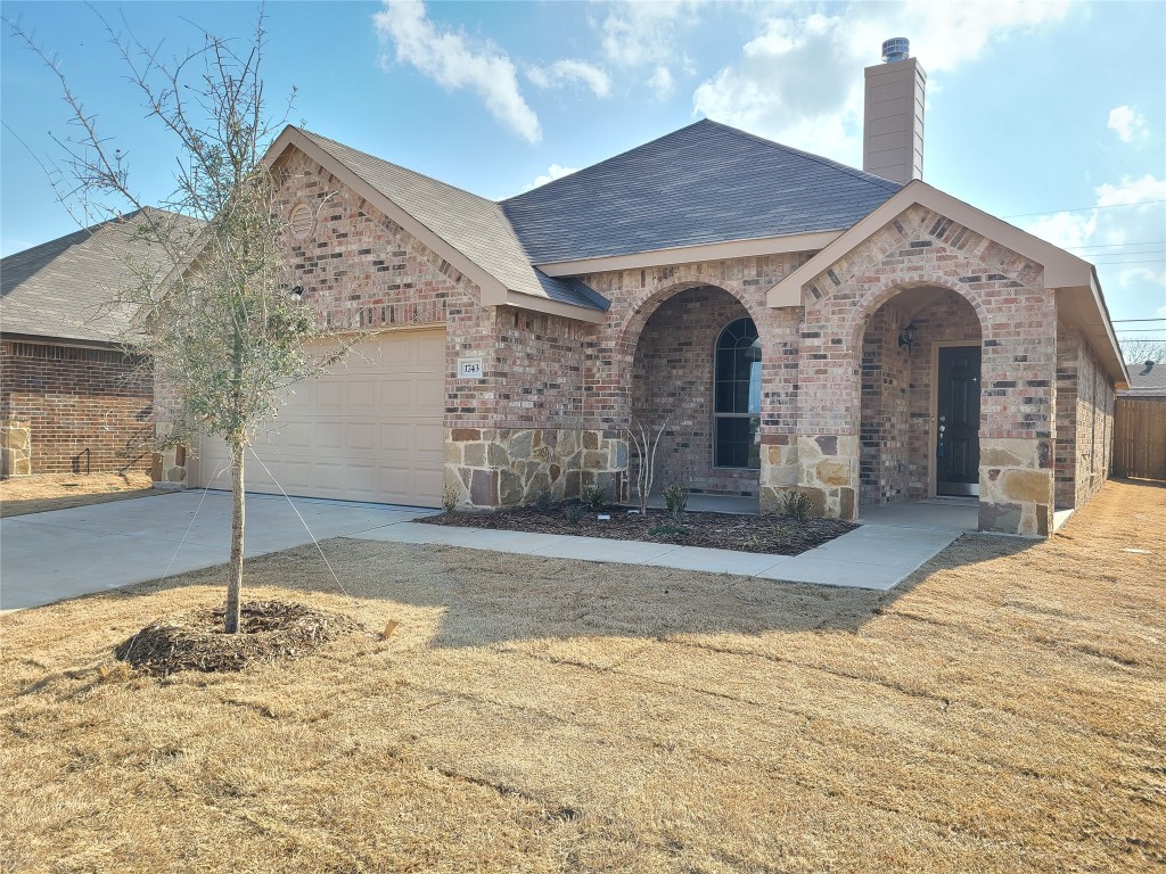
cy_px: 437
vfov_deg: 53.1
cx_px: 583
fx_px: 876
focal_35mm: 26
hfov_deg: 67.3
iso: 40
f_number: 1.8
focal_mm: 5.4
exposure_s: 1/917
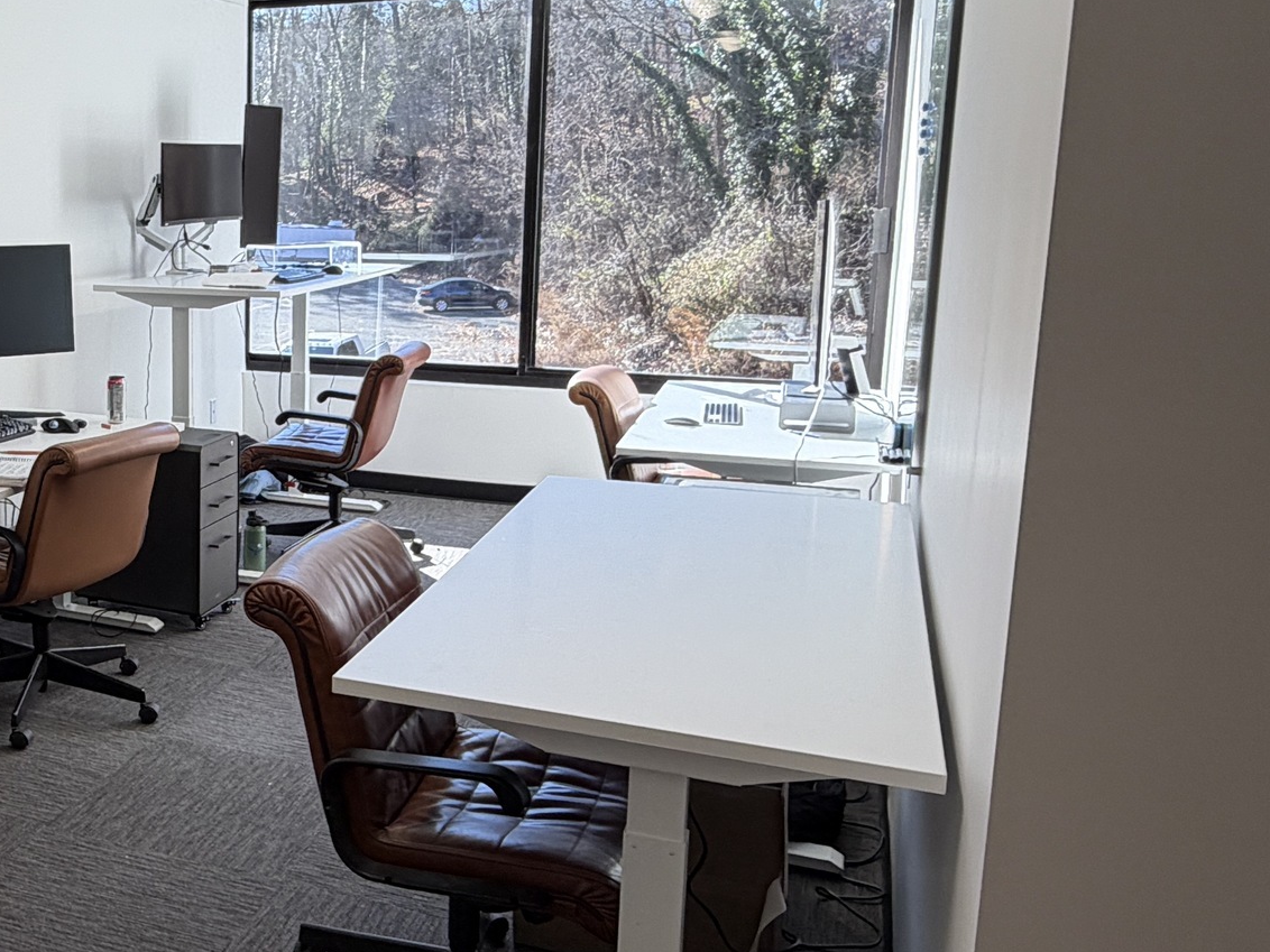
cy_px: 425
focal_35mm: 38
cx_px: 148
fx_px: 1394
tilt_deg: -8.6
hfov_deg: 44.9
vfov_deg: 37.7
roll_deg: +2.2
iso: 40
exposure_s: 1/75
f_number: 2.2
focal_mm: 2.22
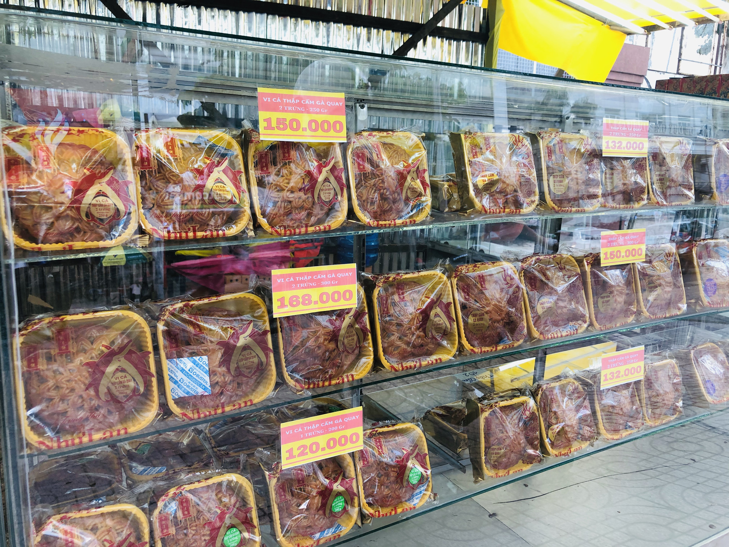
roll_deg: -0.9
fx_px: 590
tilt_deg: -11.4
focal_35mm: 28
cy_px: 274
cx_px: 364
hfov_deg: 63.4
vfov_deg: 49.7
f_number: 1.8
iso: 25
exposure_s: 1/50
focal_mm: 3.99
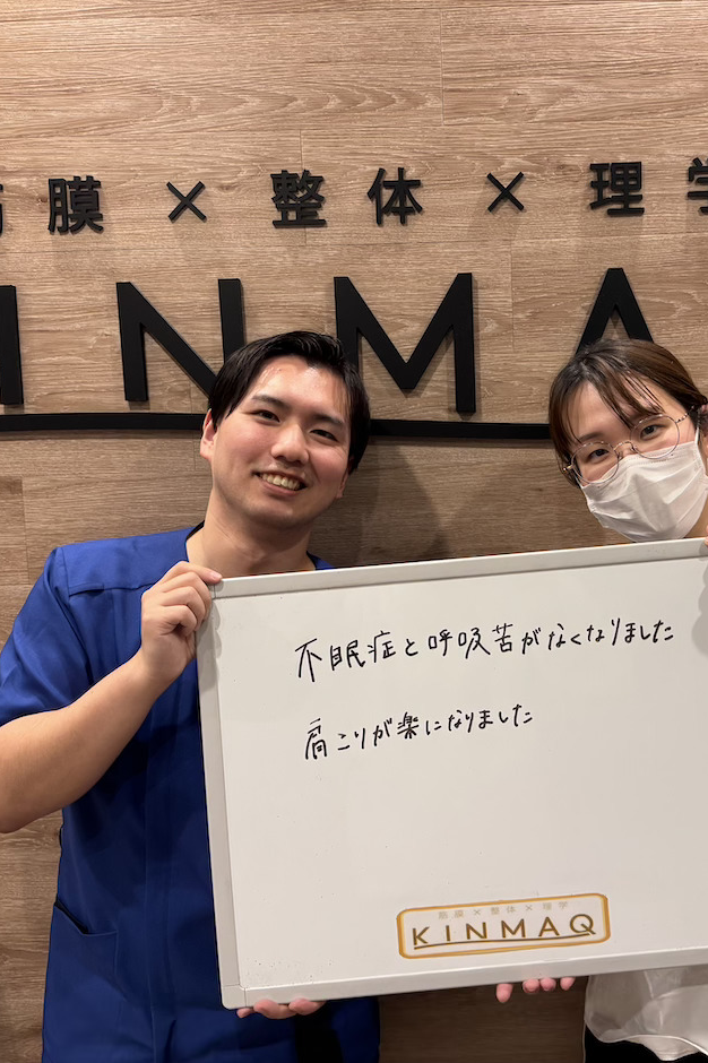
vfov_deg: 55.8
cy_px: 522
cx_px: 458
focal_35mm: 34
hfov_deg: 38.5
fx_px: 1004
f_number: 1.78
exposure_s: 1/50
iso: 200
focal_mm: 6.76
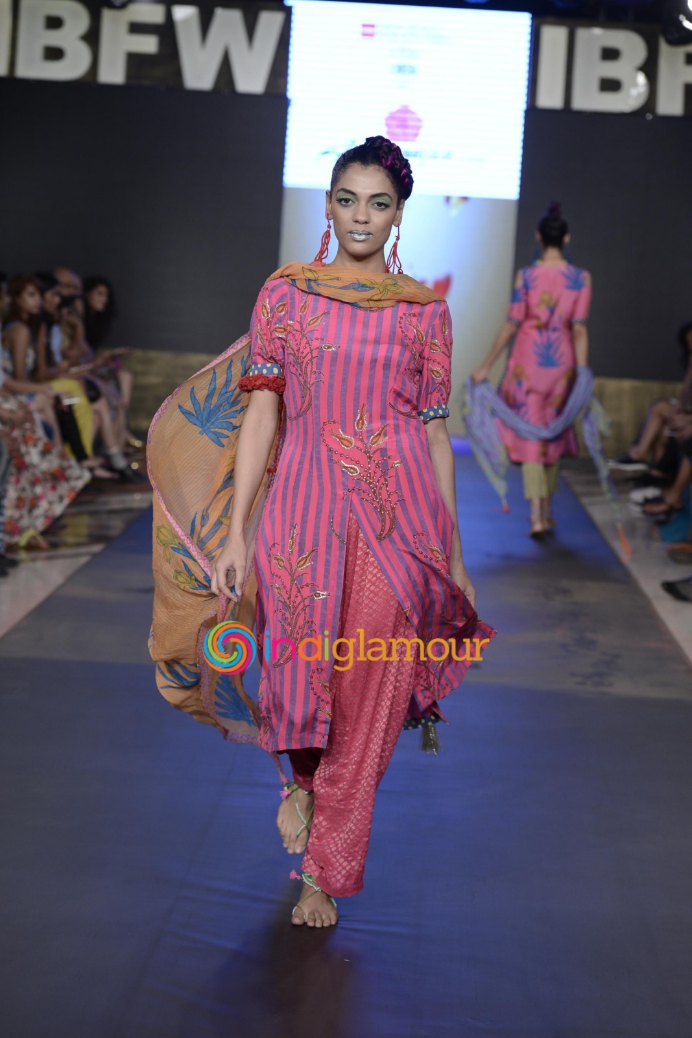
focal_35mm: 90
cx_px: 346
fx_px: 2594
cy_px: 519
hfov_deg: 15.2
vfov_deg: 22.6
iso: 800
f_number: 4.5
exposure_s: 1/250
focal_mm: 90
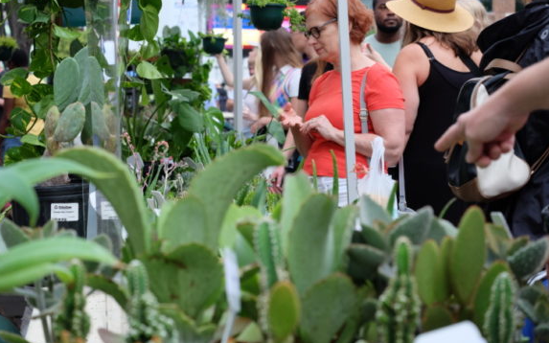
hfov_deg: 24.6
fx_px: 1257
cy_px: 150
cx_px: 261
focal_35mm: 84
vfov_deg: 15.5
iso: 400
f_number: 5
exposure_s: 1/150
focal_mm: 50
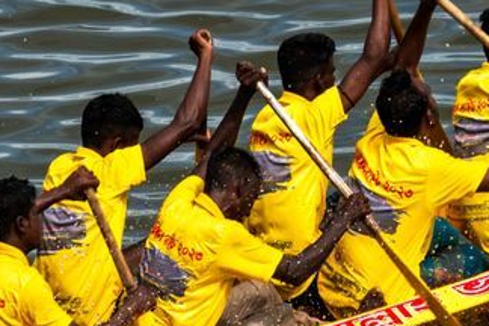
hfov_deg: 3.6
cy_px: 79
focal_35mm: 579
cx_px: 356
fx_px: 7864
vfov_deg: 2.4
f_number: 9
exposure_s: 1/640
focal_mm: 122
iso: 100
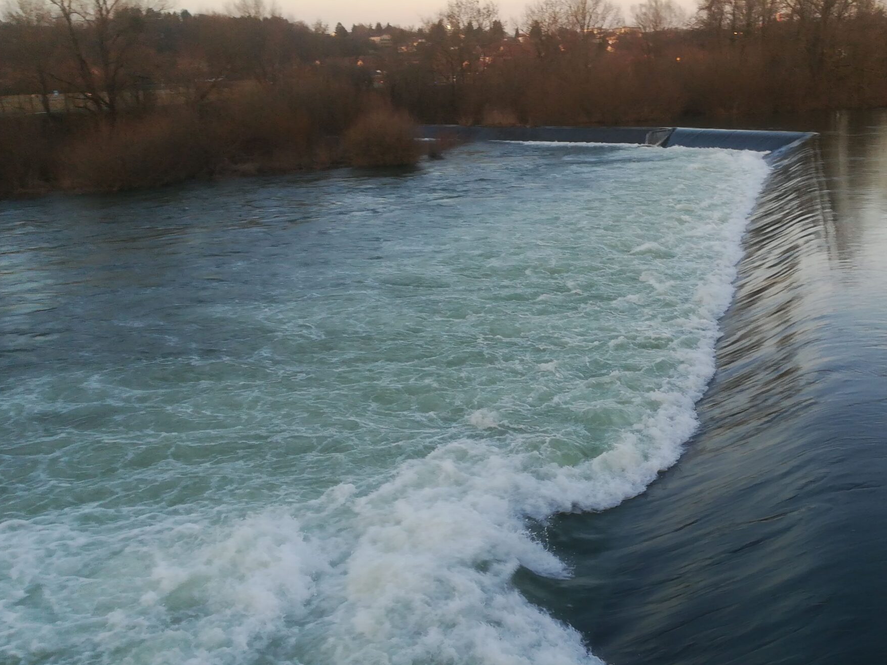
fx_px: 974
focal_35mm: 38
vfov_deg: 37.6
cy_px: 396
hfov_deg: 48.2
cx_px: 587
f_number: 2.2
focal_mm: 3.83
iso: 100
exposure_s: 1/100
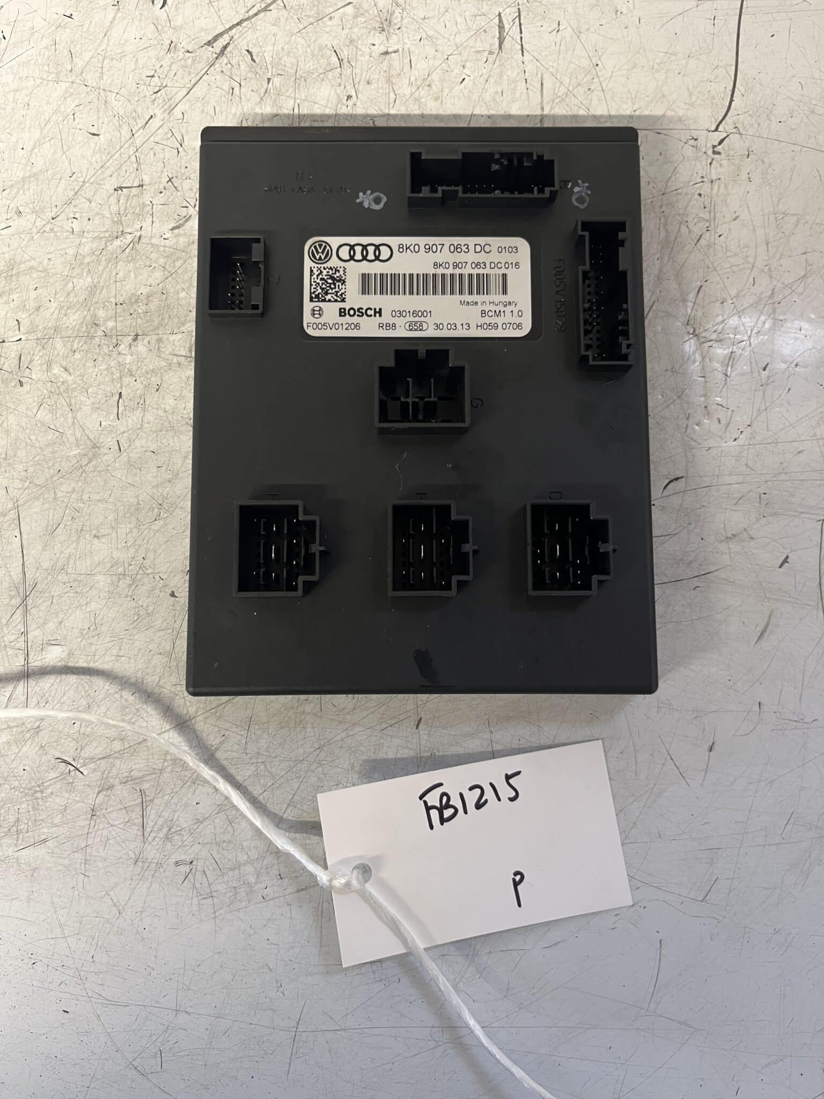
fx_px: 825
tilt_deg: -82.6
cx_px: 412
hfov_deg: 53.1
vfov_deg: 67.3
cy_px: 550
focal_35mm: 26
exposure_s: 1/50
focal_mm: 5.1
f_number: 1.6
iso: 160
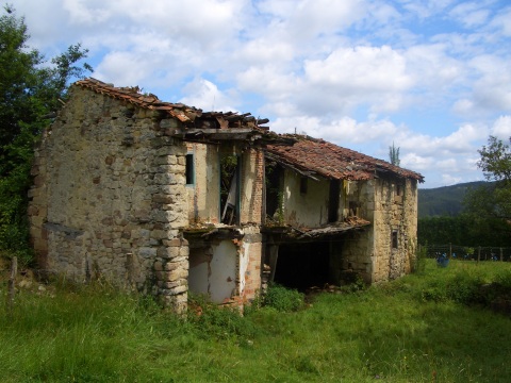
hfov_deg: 52.6
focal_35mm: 35
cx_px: 256
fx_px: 517
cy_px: 192
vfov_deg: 40.7
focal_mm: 5.8
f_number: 4.3
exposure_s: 1/500
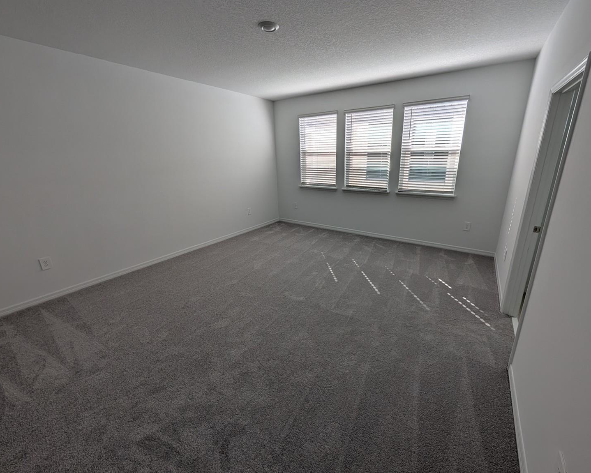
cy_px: 227
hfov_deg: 104.7
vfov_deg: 92.2
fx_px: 227
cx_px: 310
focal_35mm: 13
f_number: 1.7
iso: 54
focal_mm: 2.02
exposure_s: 1/557
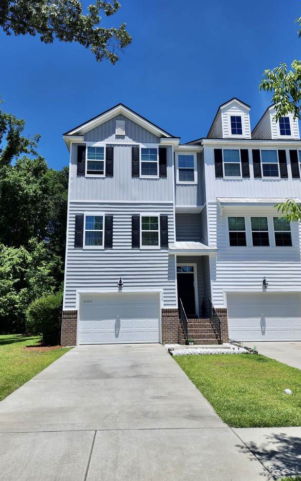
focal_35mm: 25
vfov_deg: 72.5
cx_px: 148
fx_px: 328
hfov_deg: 49.3
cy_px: 237
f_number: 1.8
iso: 12
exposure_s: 1/1453
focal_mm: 6.4
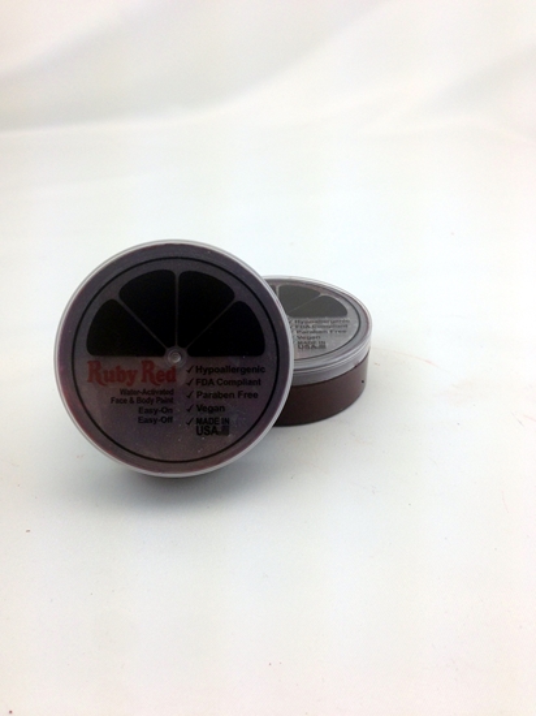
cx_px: 268
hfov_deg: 42.9
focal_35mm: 33
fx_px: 682
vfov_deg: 55.4
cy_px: 358
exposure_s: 1/158
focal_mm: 4.12
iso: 50
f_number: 2.4
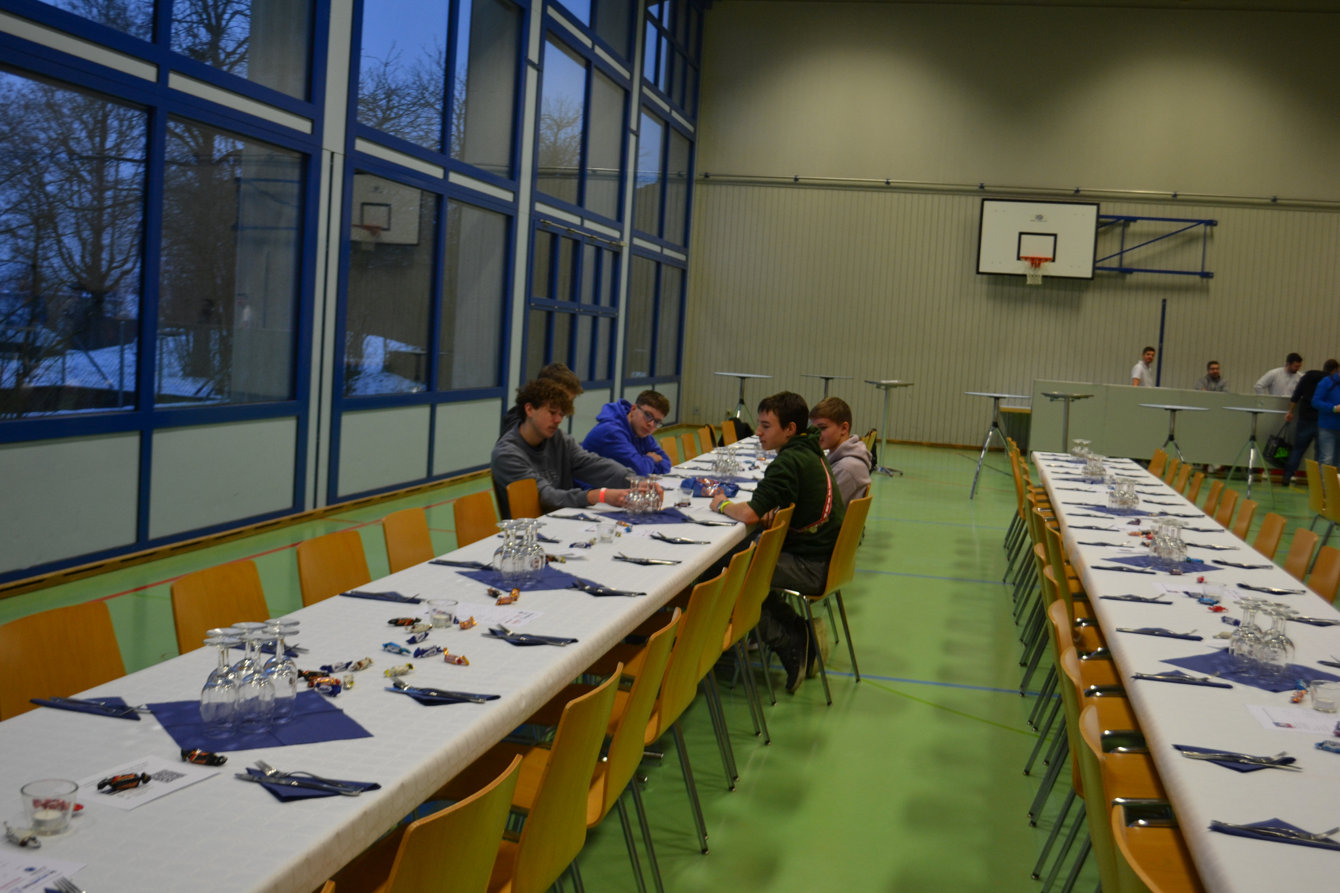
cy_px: 446
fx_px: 1340
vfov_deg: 36.9
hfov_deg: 53.1
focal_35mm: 36
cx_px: 670
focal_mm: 24
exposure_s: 1/30
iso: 400
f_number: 4
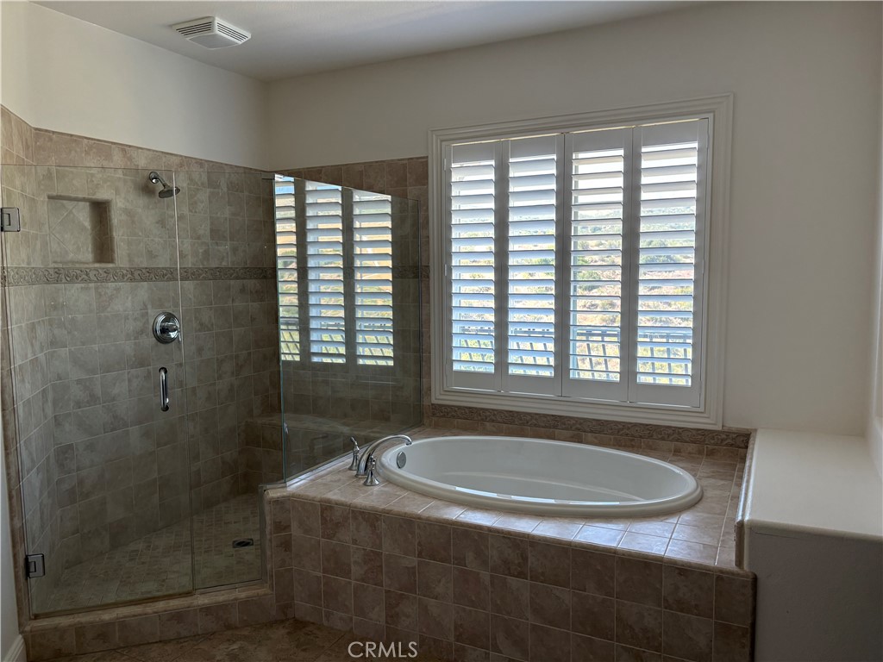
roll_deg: +1.0
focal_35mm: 26
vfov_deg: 53.1
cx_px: 442
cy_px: 331
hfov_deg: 67.3
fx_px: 663
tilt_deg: -5.7
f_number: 1.6
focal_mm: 5.96
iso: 100
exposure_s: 1/121
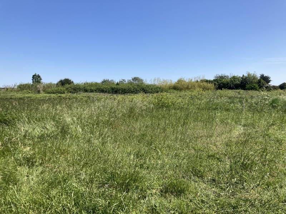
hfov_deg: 63.4
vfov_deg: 49.7
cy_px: 107
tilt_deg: +0.7
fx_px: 231
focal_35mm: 28
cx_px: 143
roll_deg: -0.9
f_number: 1.8
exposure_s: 1/2088
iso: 20
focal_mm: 3.99
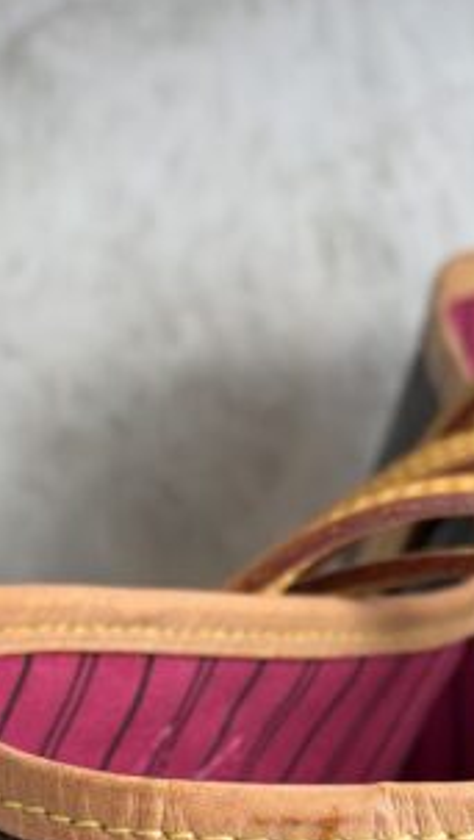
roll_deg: +0.2
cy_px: 810
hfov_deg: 8.8
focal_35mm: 138
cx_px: 366
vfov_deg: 15.3
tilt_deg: -17.5
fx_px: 3076
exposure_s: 1/120
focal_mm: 6.76
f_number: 1.78
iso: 125
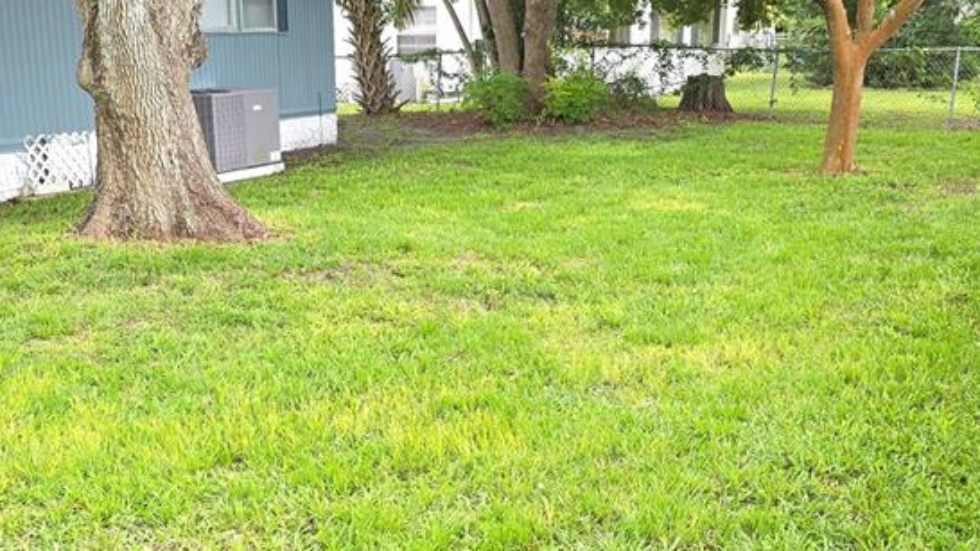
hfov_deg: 43.7
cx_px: 458
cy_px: 341
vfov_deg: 25.4
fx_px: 1221
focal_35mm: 47
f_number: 1.7
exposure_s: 1/60
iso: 12
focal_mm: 6.3
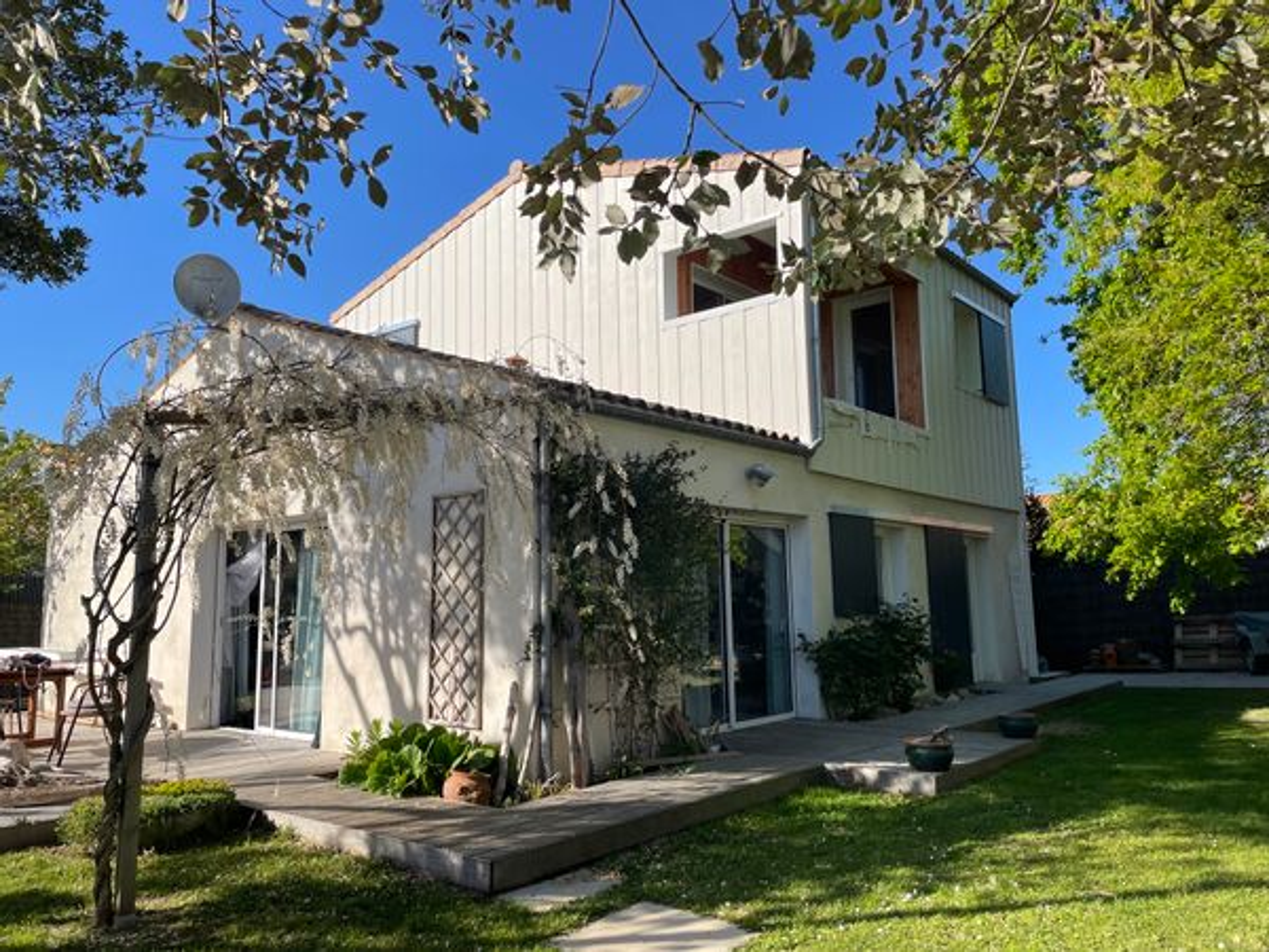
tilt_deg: +8.7
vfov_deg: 53.1
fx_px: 953
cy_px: 476
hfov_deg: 67.3
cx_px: 634
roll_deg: +0.7
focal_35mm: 26
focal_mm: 4.2
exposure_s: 1/2618
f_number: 1.6
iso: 32
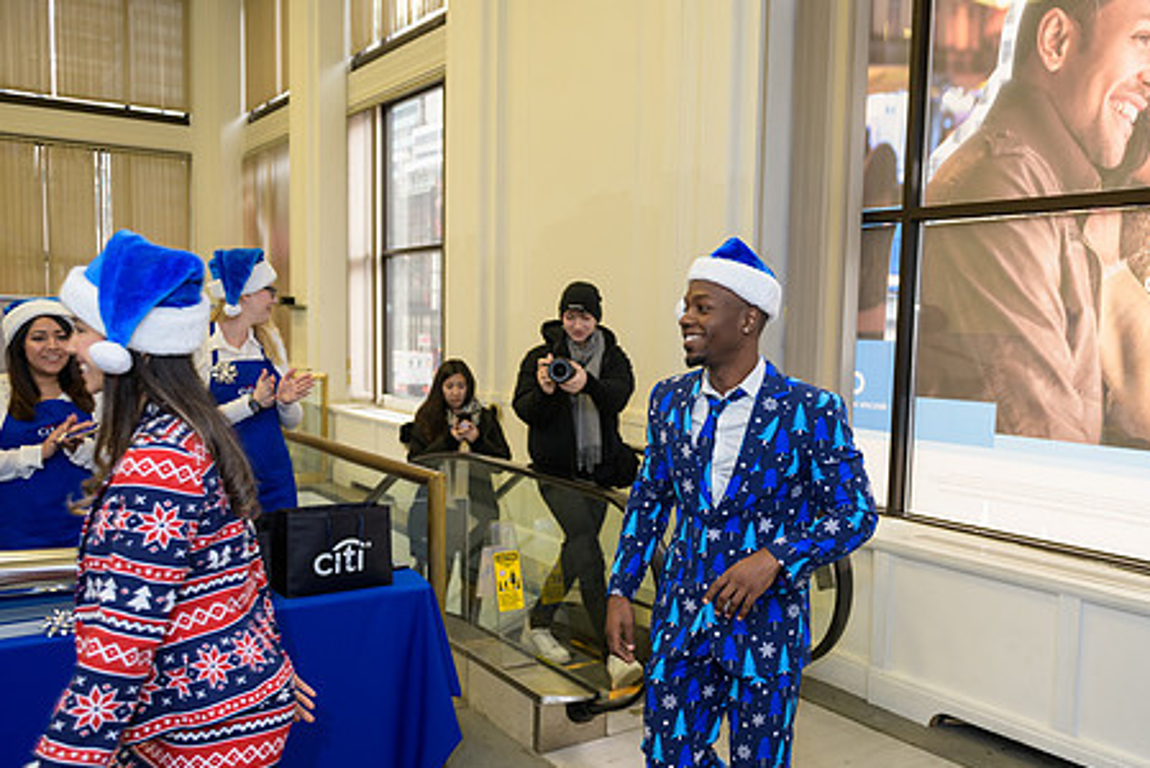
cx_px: 699
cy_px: 434
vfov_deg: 42.3
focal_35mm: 31
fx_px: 991
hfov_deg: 59.7
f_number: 3.2
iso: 400
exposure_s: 1/125
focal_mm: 24
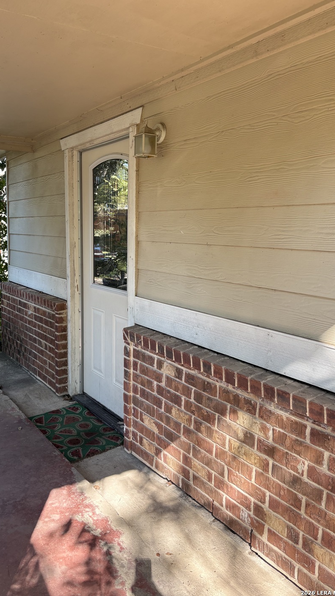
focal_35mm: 29
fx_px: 458
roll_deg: -0.6
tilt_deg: -7.8
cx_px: 117
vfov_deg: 66.1
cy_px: 291
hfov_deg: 39.8
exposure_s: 1/242
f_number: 1.6
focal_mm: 5.96
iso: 64
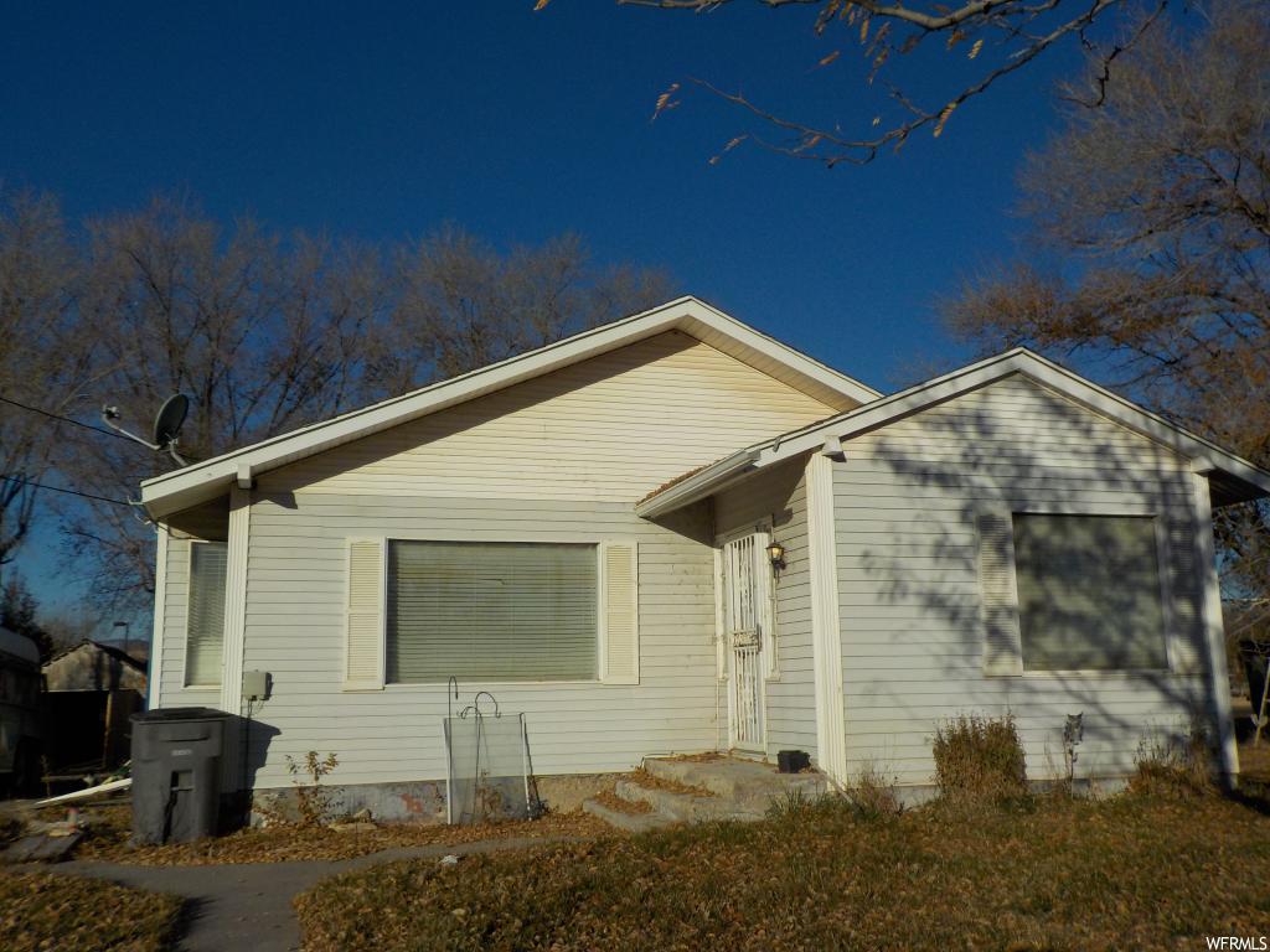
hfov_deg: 60.0
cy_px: 476
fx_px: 1101
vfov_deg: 46.8
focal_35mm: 30
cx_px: 635
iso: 125
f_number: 6.6
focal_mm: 4.1
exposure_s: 1/1000
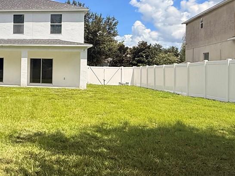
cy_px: 65
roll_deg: -1.3
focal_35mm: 41
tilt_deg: +1.9
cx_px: 0
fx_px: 278
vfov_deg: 35.0
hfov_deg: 40.2
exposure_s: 1/2841
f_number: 2.2
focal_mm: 2.22
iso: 50
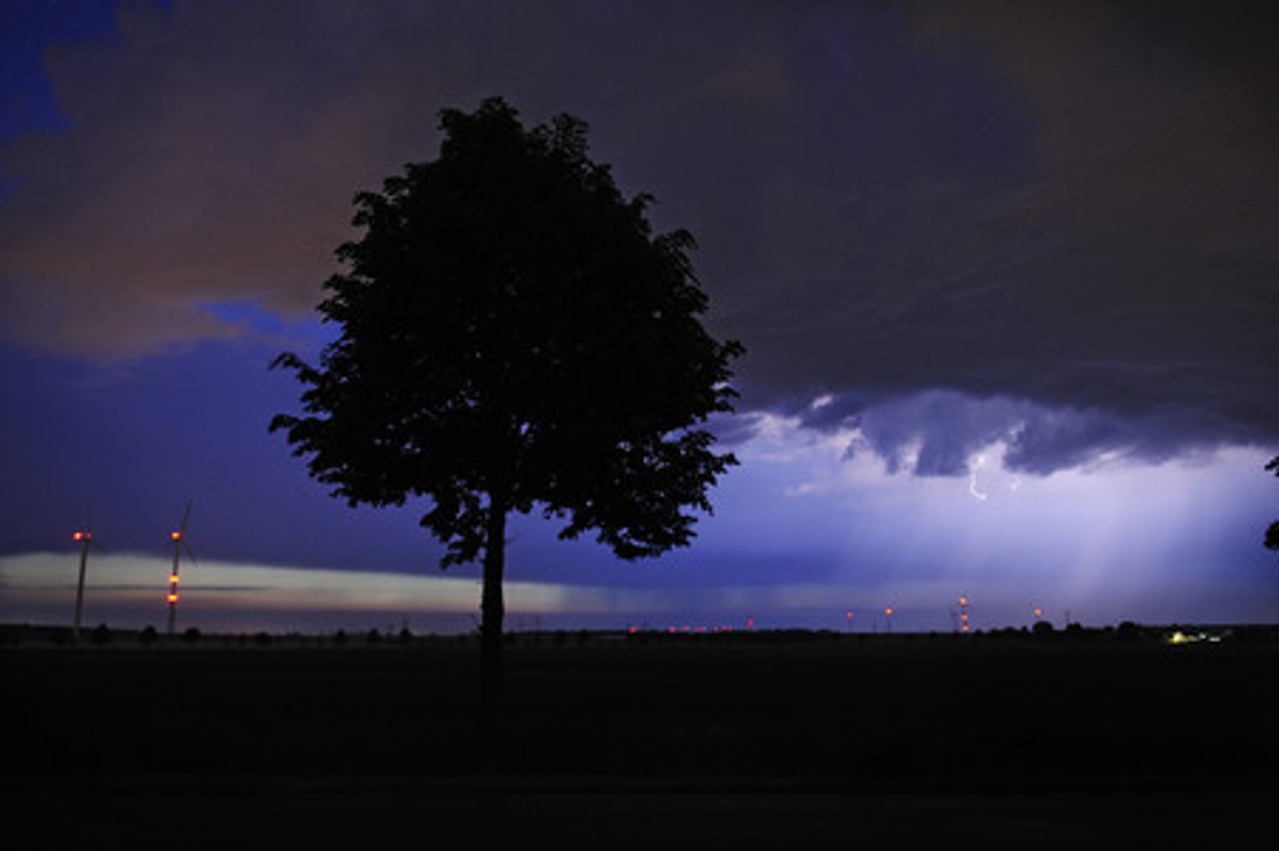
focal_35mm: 29
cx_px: 640
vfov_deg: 44.9
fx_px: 1030
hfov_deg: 63.7
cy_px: 426
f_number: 2.8
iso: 1000
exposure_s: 2.5
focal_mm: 29
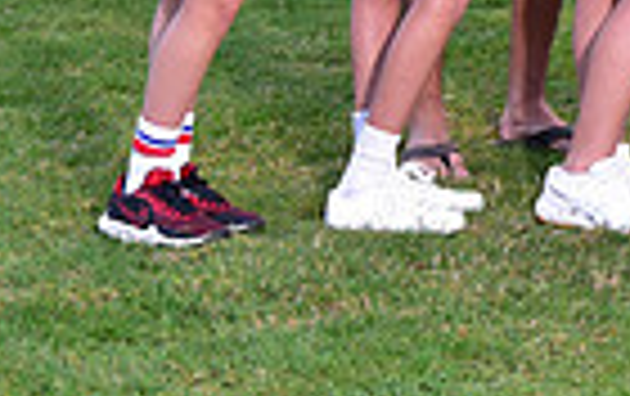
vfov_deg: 5.9
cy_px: -358
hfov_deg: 9.4
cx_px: 878
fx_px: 3766
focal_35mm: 219
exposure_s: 1/200
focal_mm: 52
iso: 800
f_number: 5.6
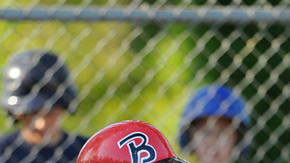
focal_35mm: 833
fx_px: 6401
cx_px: 146
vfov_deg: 1.5
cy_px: 244
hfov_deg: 2.6
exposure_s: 1/1000
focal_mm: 300
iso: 800
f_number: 4
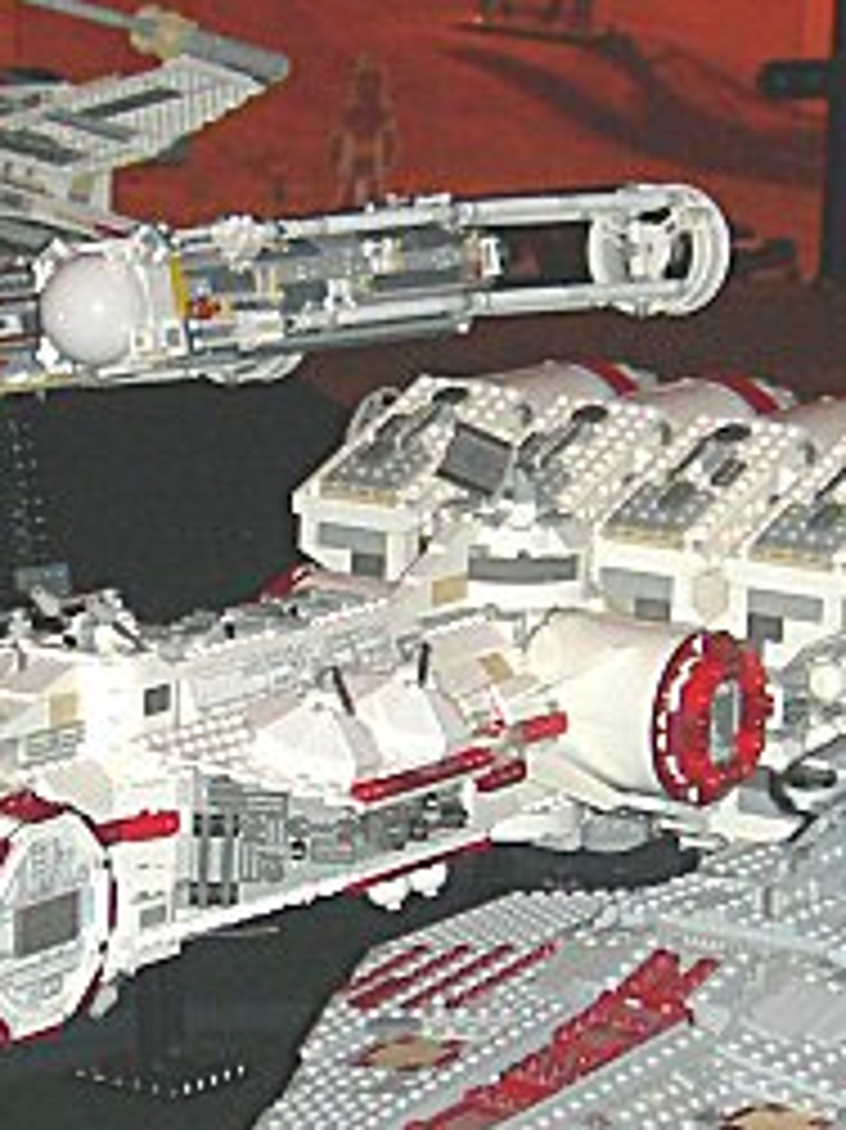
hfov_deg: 7.1
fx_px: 6784
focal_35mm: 208
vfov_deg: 9.5
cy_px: 635
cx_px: 144
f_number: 3.2
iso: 119
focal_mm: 10.6
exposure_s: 1/60.1
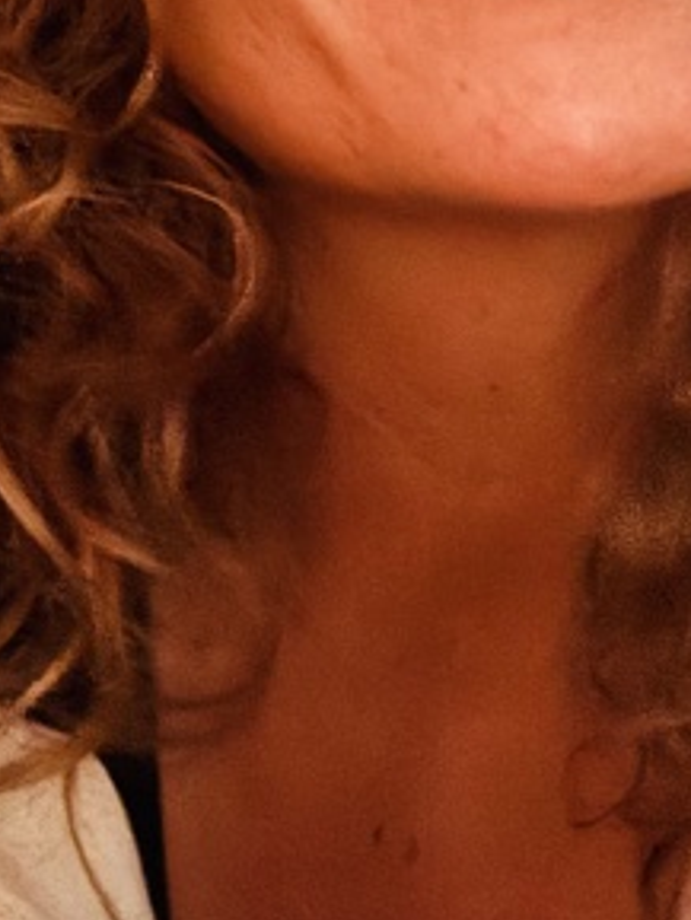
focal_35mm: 83
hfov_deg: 17.8
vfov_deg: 22.0
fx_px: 2207
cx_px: 353
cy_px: -137
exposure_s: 1/7
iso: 2000
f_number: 1.9
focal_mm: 2.69
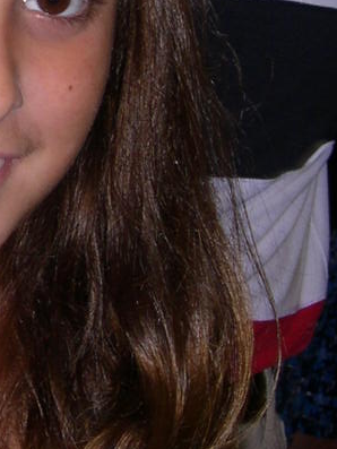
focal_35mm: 153
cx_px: -87
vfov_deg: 12.8
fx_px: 1985
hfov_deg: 9.5
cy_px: 11
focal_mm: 8
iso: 100
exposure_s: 1/30
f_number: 7.6
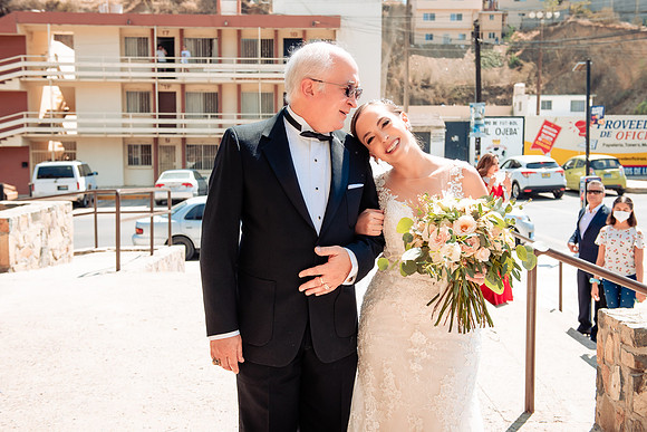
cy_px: 204
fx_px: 788
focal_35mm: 44
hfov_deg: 44.6
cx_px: 316
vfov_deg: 30.6
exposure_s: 1/1250
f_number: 4.5
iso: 400
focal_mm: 40
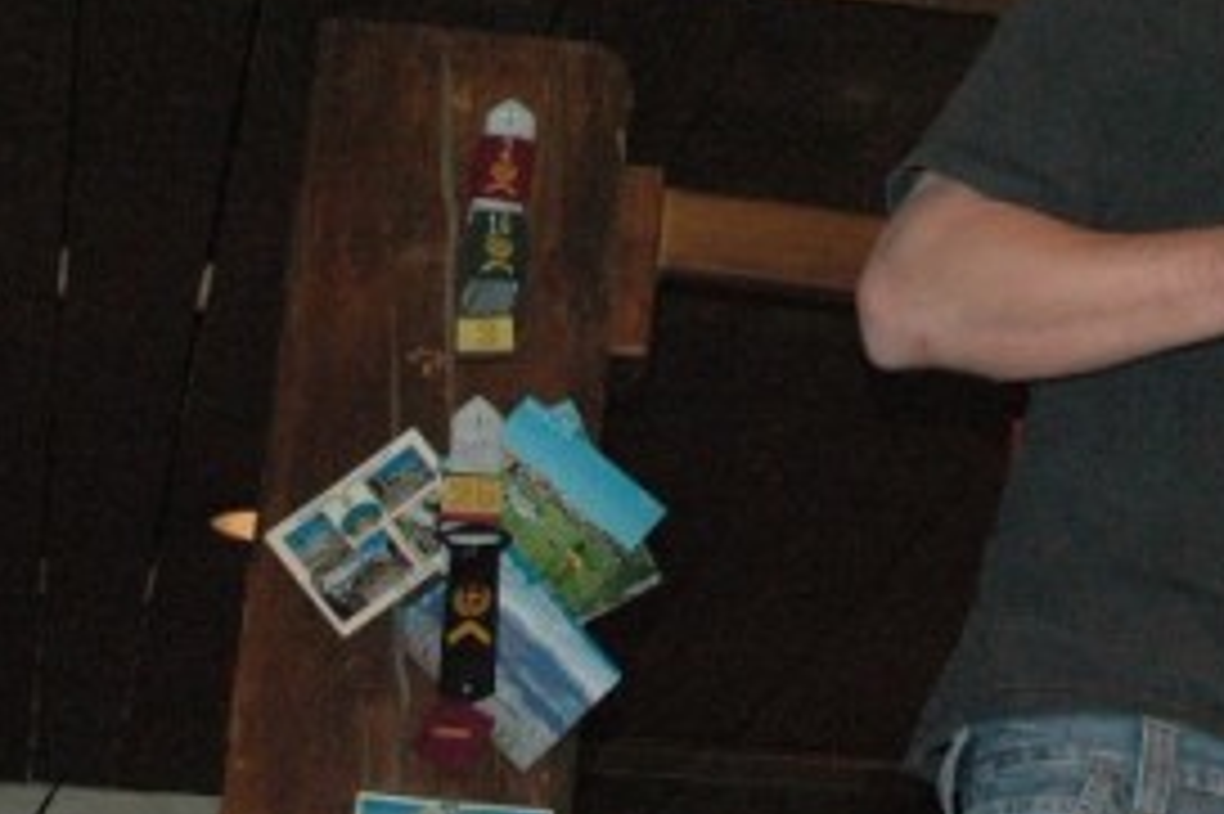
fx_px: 3234
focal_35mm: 95
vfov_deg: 14.1
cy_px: -34
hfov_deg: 21.0
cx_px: 1071
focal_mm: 27
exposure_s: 1/60
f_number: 5
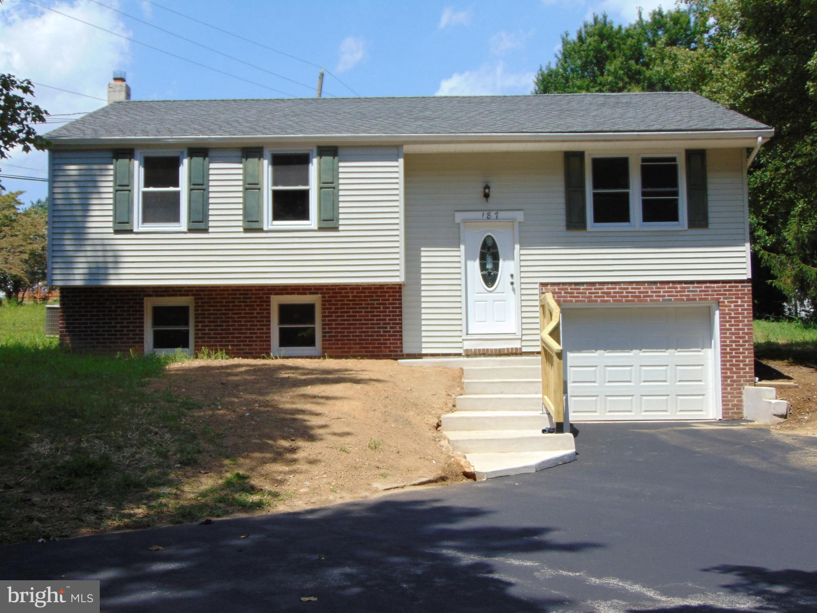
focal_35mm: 42
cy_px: 306
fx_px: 991
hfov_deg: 44.8
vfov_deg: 34.4
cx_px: 408
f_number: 3.3
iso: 80
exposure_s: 1/1000
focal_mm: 7.6
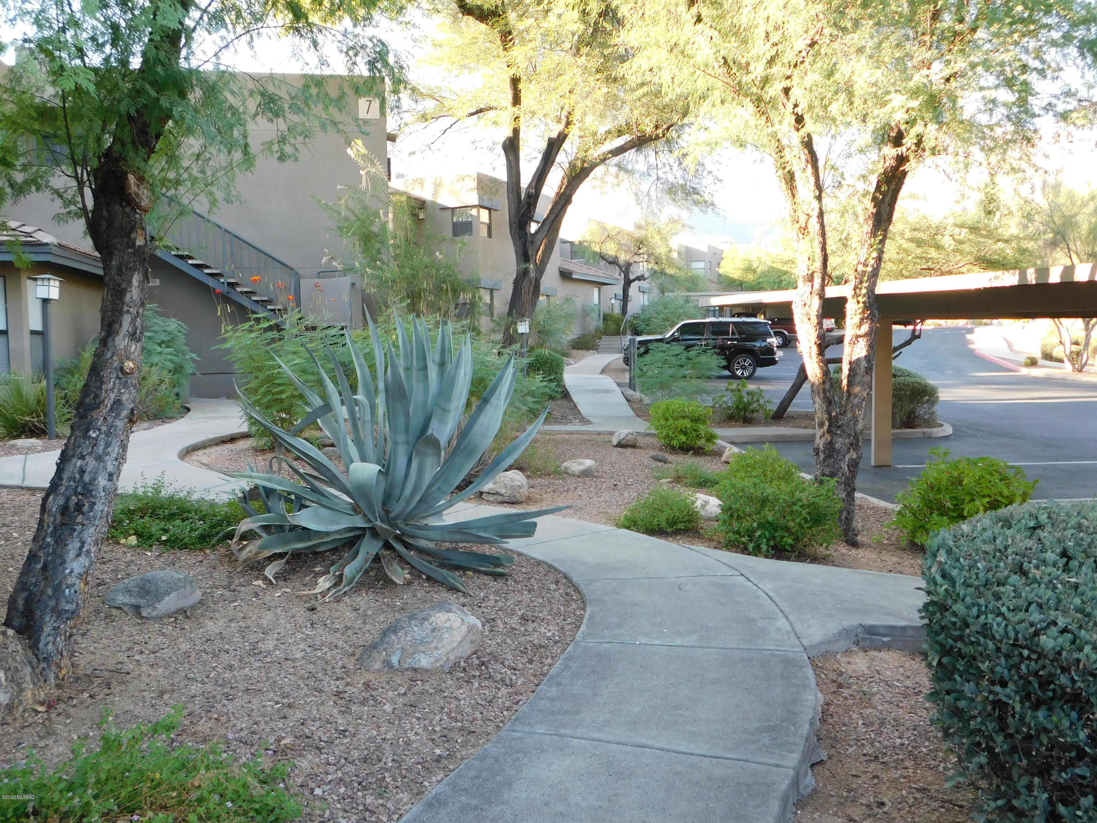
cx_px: 548
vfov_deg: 46.8
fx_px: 951
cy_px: 412
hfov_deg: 60.0
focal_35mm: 30
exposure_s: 1/80
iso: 125
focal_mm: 5.3
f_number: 3.2
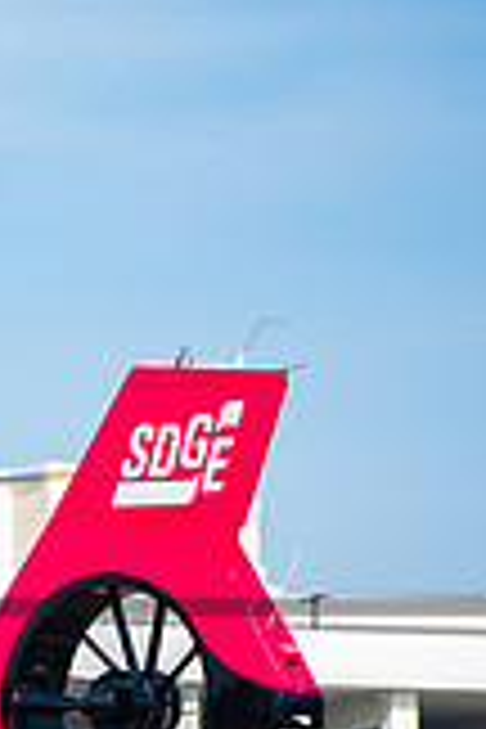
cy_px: 713
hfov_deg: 2.7
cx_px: -720
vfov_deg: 4.0
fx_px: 10327
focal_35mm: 510
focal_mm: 95
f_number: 4.8
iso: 100
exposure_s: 1/320
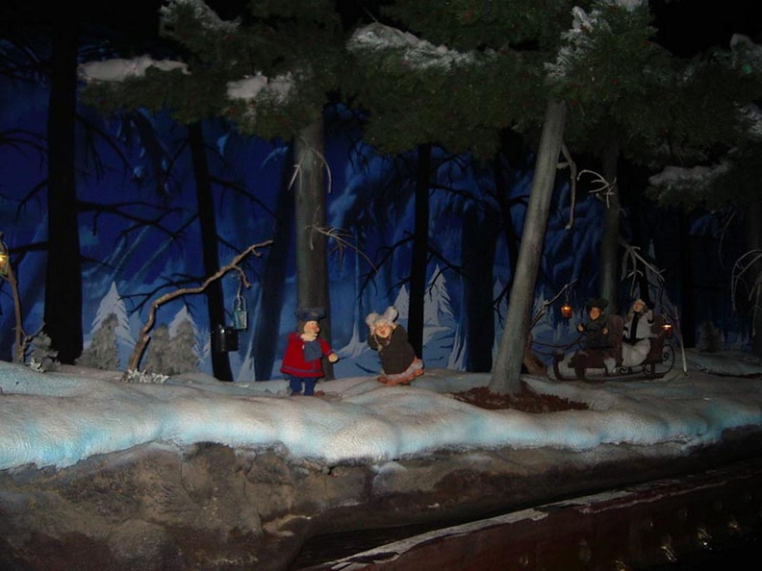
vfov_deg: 37.7
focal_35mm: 38
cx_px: 381
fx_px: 836
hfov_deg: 49.0
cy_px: 286
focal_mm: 5.8
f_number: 2.6
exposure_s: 1/60
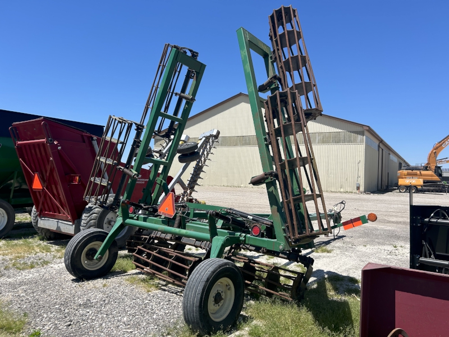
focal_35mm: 26
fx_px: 337
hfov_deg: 67.3
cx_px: 224
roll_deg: -1.1
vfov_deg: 53.1
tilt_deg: +1.7
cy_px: 168
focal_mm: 5.7
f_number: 1.5
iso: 50
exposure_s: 1/4444
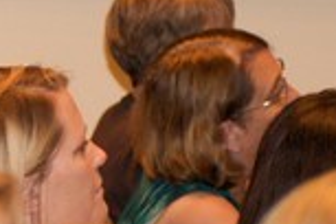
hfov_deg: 3.7
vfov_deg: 2.5
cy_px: 31
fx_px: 5114
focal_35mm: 548
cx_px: -474
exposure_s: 1/125
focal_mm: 70
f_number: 2.8
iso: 800
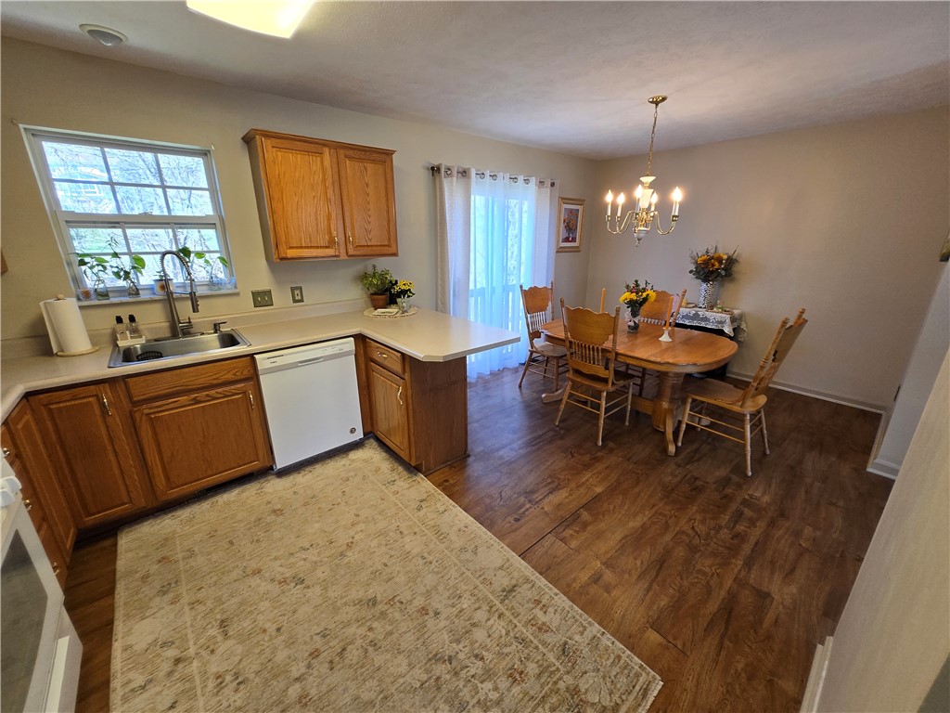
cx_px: 475
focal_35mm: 13
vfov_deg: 89.9
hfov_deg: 106.2
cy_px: 356
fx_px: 357
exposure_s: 1/60
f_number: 2.2
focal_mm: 1.7
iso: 50
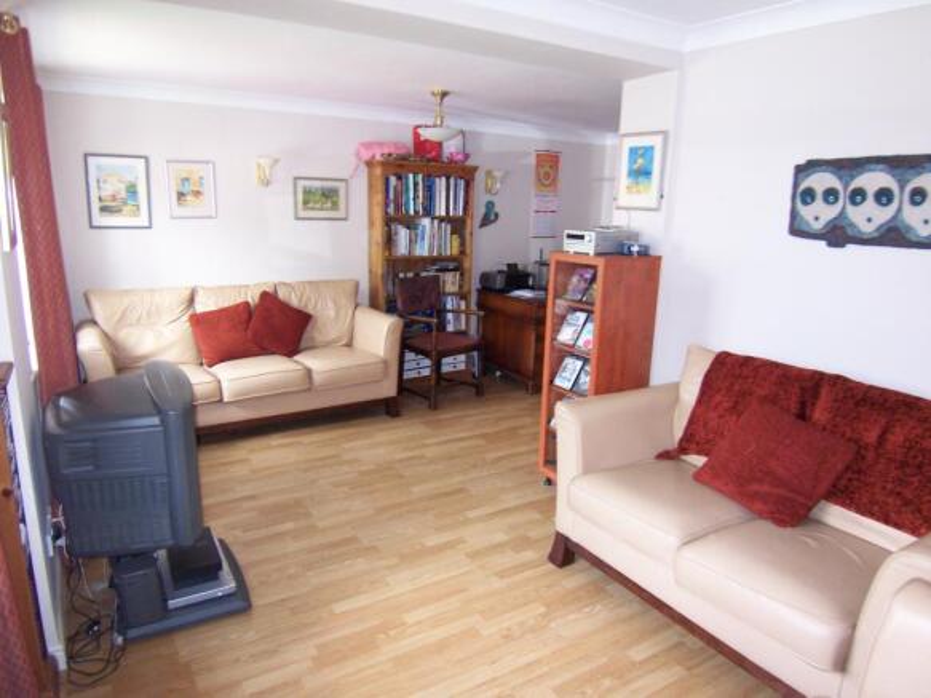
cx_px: 466
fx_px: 618
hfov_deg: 73.9
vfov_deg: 58.9
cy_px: 349
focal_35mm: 23
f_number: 2.8
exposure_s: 1/30
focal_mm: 3.8
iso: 160
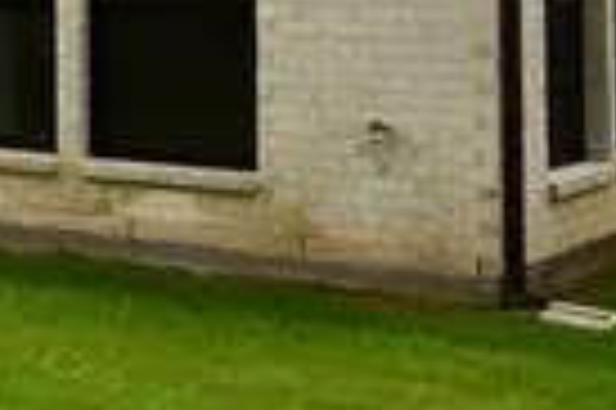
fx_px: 1914
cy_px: -171
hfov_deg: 15.3
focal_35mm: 112
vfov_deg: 11.8
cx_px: -553
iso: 100
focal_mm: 10
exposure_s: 1/200
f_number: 13
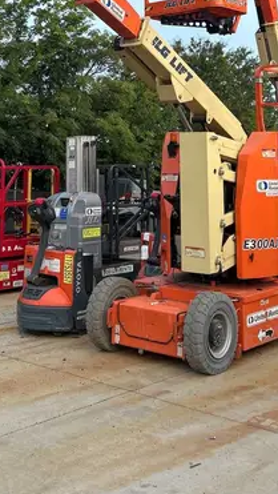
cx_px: 113
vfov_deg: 34.6
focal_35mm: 56
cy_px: 26
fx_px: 733
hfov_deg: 21.4
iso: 50
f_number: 1.5
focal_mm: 5.7
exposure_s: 1/1019
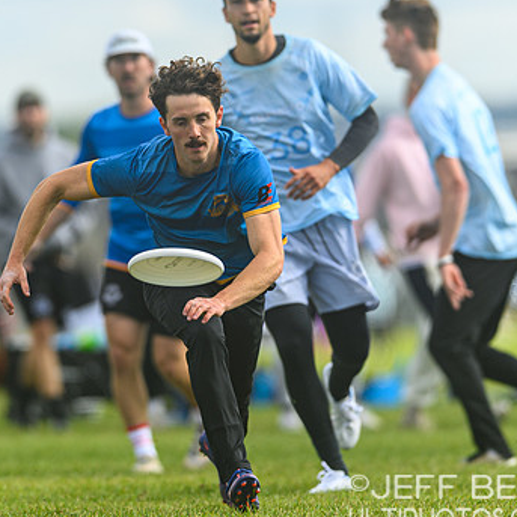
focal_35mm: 848
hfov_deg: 2.1
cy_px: 283
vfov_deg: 2.1
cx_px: 181
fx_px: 14329
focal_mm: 400
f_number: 3.2
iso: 100
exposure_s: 1/1600
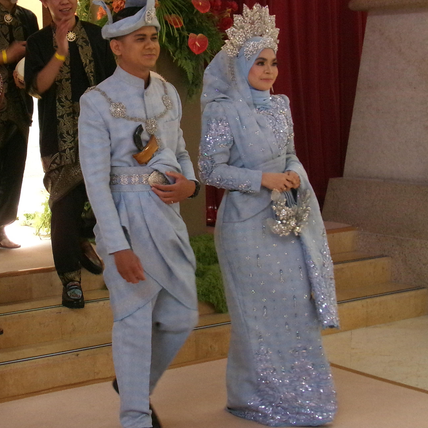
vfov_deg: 22.7
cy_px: 159
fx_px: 1063
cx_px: 132
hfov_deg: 22.6
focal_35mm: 76
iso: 653
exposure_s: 1/60
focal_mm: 8.5
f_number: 4.2
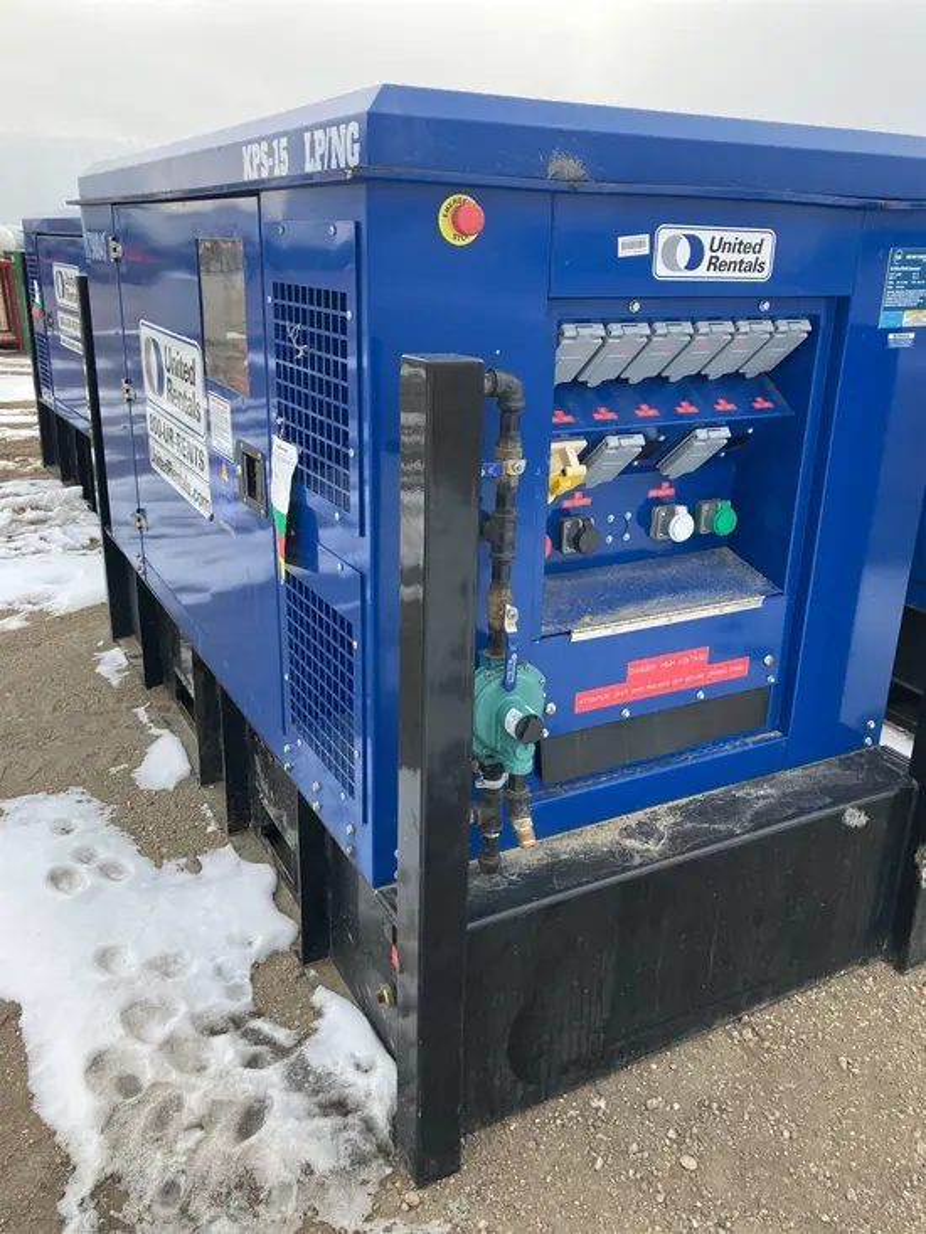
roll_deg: -1.5
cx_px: 463
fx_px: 998
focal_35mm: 28
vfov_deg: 63.4
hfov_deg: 49.8
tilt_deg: -18.3
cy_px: 617
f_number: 1.8
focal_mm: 3.99
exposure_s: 1/392
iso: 32
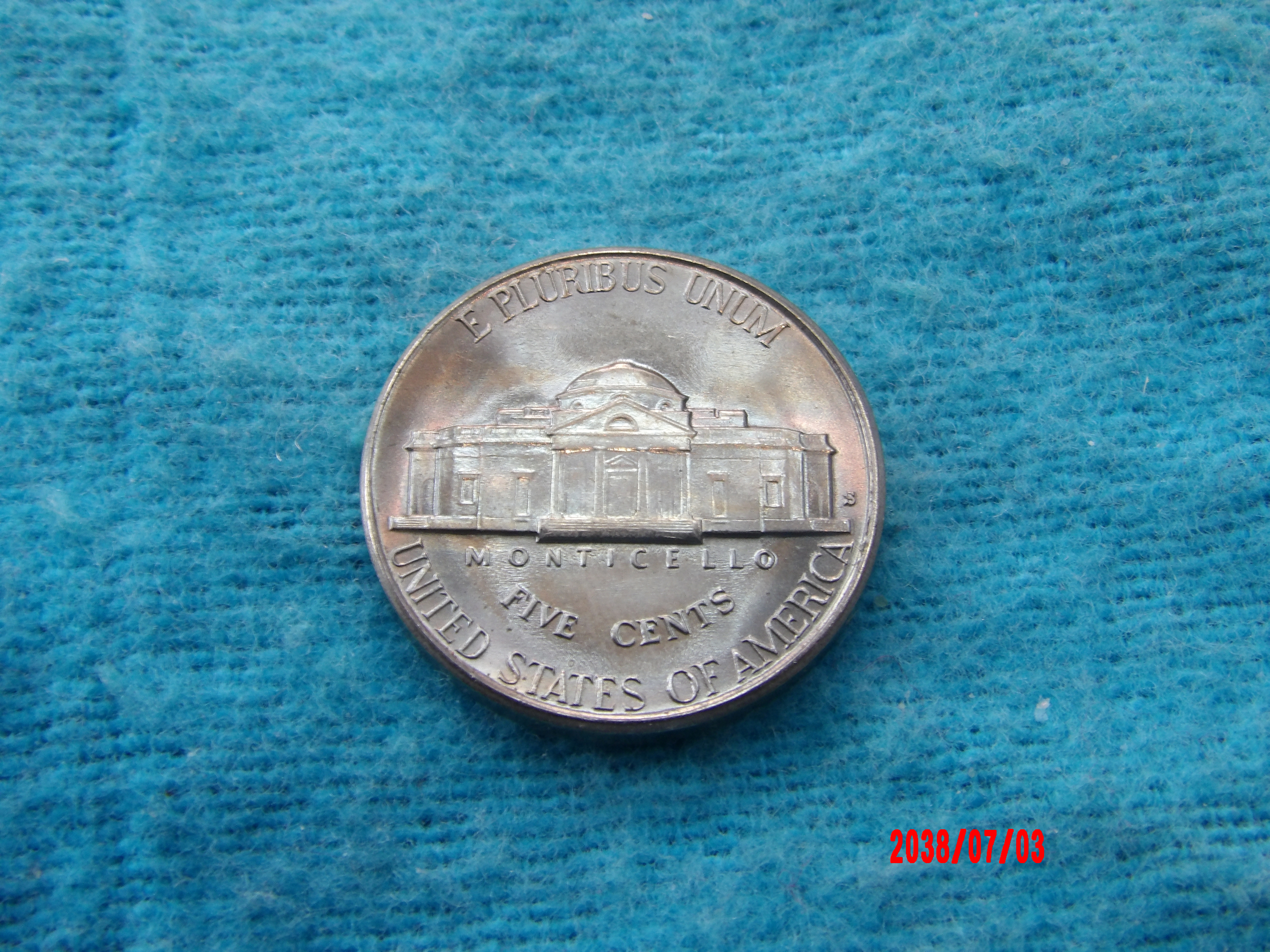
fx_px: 1871
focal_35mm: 51
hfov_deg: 37.5
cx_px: 635
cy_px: 476
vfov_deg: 28.6
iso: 200
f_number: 5.3
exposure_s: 1/15
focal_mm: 9.2
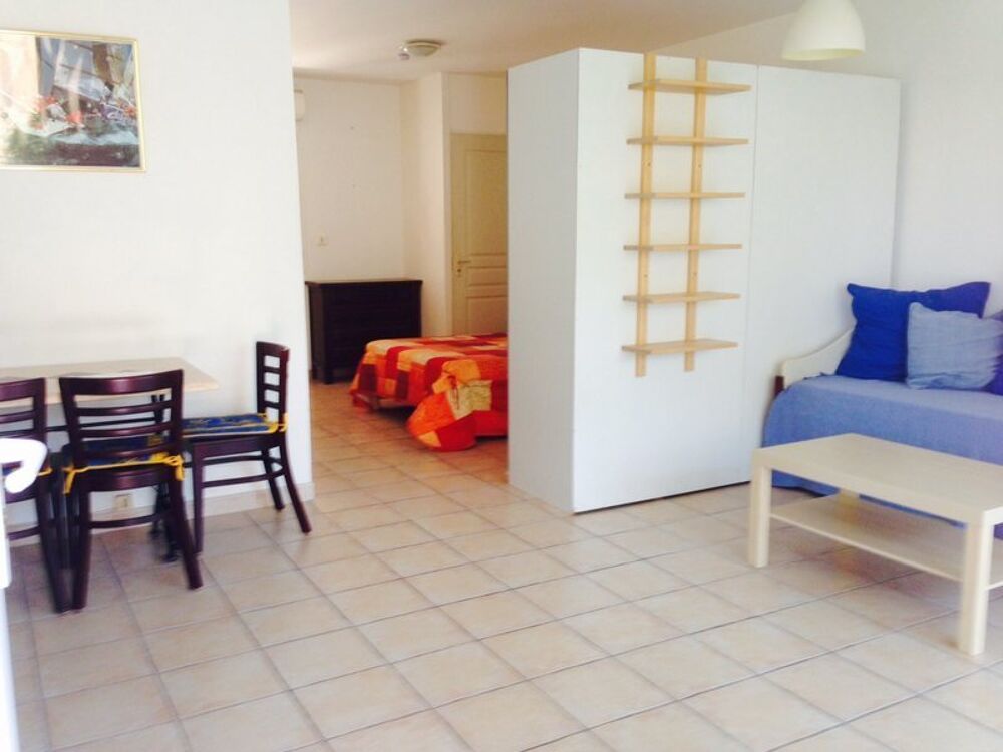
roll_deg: +0.2
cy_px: 376
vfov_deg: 42.9
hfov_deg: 55.4
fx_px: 956
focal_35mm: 33
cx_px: 502
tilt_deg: -10.1
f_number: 2.4
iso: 50
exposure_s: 1/20
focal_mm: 4.12
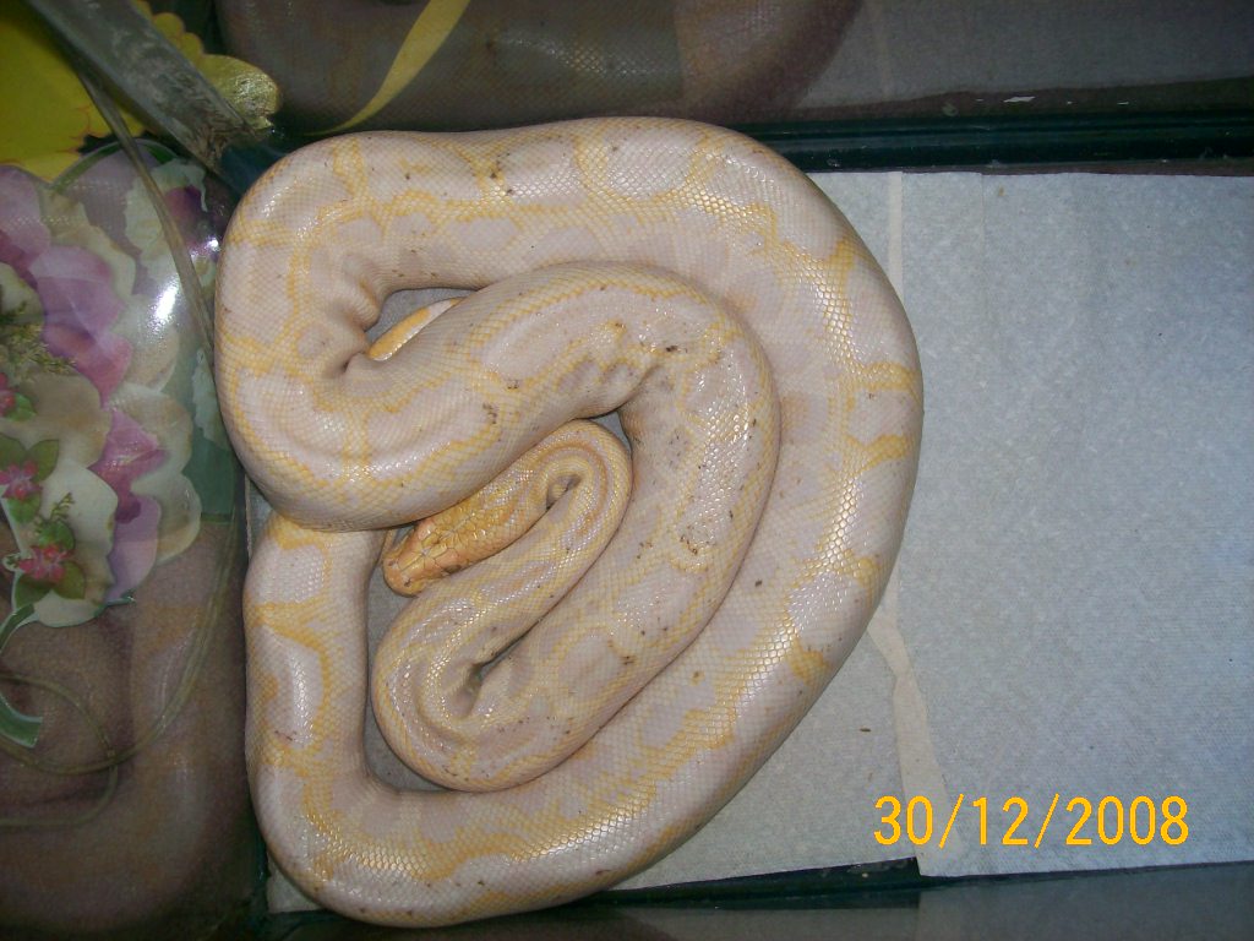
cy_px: 470
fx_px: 1304
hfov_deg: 51.4
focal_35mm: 36
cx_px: 627
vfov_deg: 39.7
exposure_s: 1/64
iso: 80
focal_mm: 6
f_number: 2.7
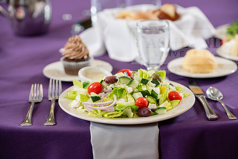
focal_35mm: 102
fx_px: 674
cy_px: 80
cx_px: 119
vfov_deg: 13.4
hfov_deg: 20.0
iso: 320
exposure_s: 1/160
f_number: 3.5
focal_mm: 102
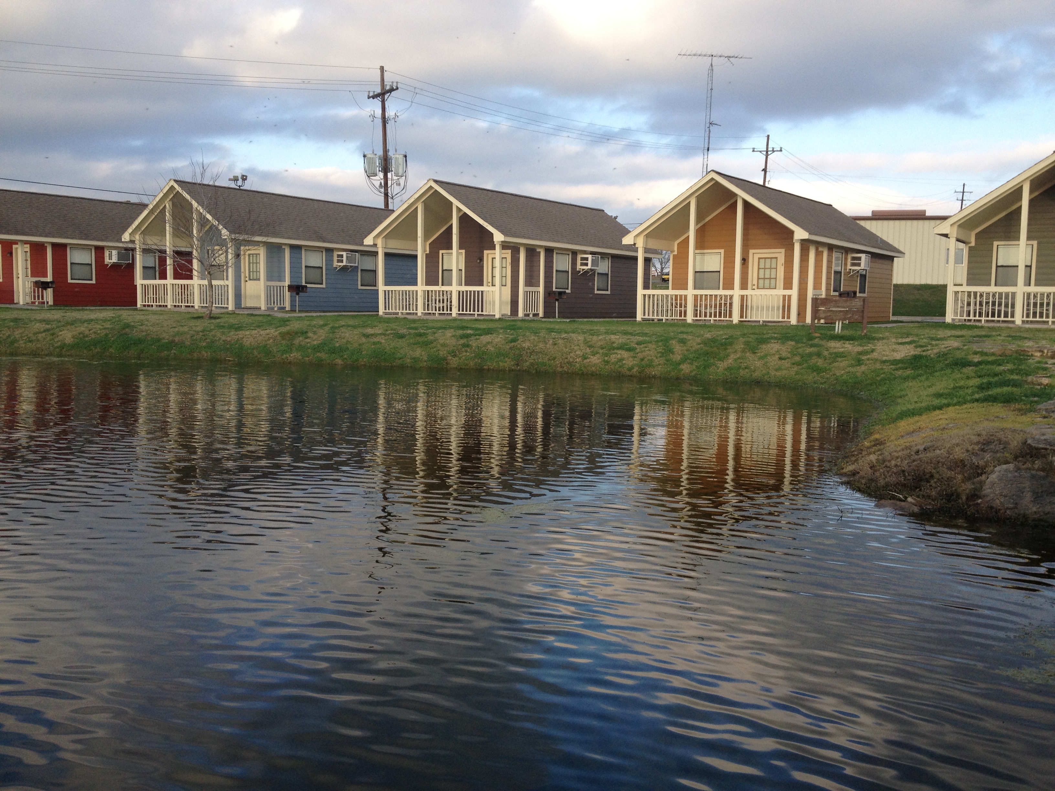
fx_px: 1067
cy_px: 396
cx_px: 528
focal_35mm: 35
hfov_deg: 52.6
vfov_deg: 40.7
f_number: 2.4
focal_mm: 4.28
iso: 50
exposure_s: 1/488
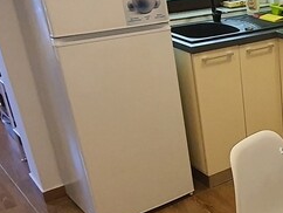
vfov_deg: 26.5
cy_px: 131
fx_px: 450
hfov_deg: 29.6
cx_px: 346
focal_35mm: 55
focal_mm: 1.8
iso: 400
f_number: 2.2
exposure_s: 1/50
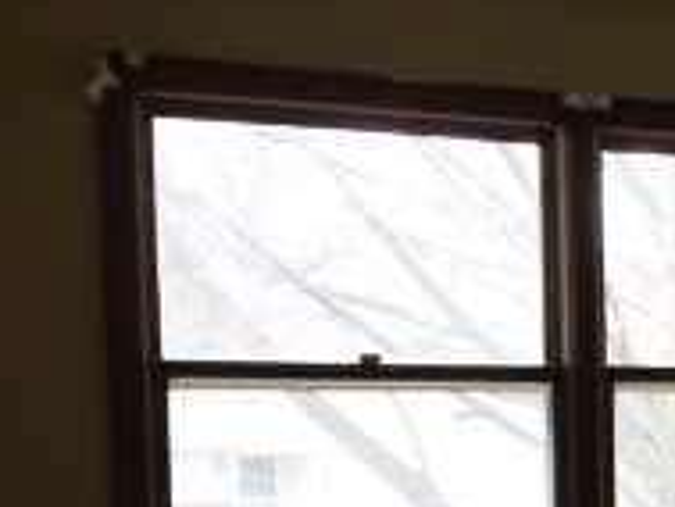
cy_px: 550
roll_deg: -1.0
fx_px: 1912
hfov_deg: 17.8
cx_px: 1021
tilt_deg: -5.8
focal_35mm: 98
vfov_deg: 14.8
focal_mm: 4.15
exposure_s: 1/30
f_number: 2.2
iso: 32
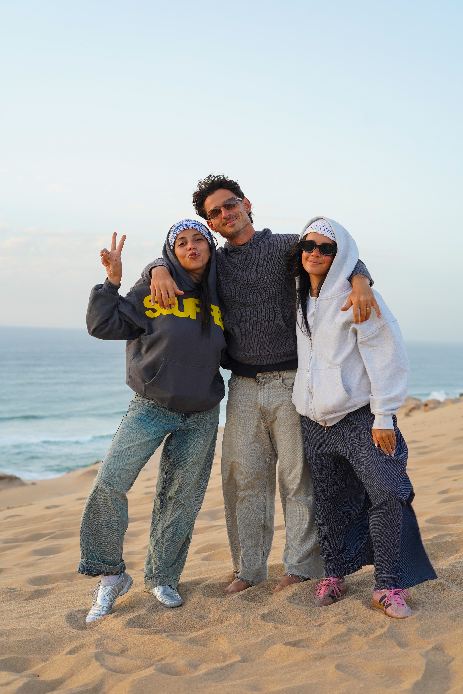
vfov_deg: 39.6
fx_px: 965
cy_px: 347
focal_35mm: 50
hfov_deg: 27.0
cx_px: 232
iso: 320
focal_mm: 50
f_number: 4
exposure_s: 1/400
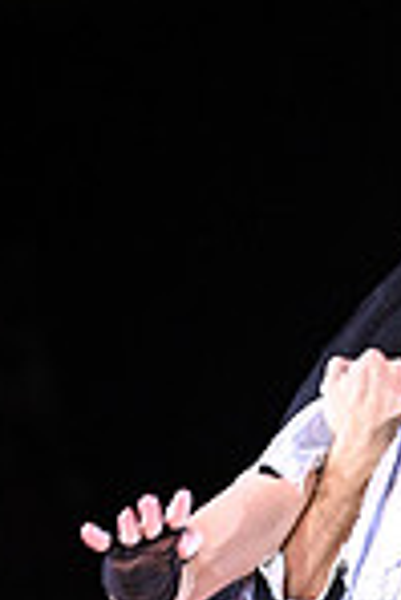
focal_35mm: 977
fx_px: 16285
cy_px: 1005
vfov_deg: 2.1
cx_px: 367
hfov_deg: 1.4
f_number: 5
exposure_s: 1/320
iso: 3200
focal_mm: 250
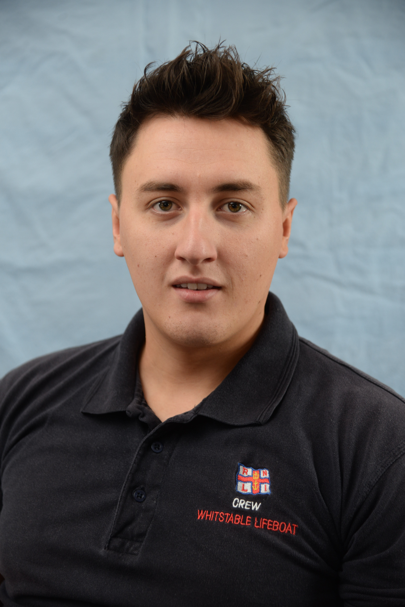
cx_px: 202
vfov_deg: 30.9
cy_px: 304
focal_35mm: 65
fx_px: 1096
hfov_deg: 20.9
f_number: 4
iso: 500
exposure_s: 1/60
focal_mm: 65
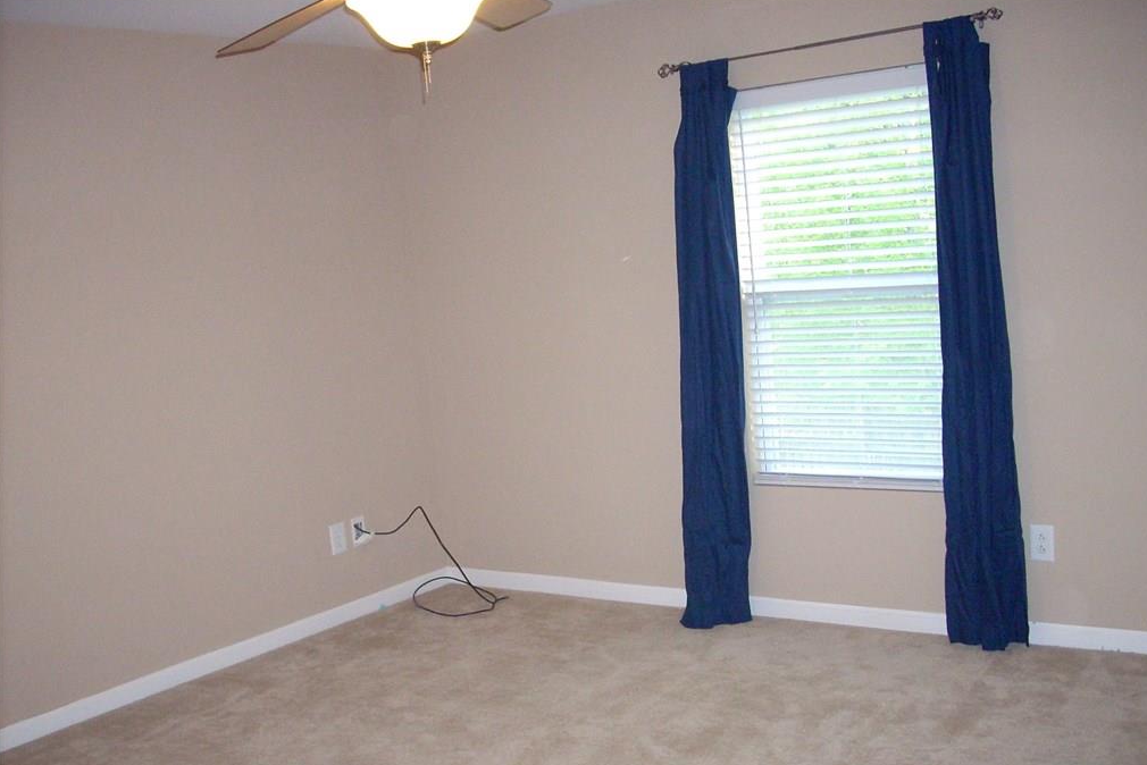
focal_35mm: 39
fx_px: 1243
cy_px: 428
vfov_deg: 34.2
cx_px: 578
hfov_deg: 49.5
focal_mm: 6.2
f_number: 2.8
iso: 400
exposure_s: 1/60
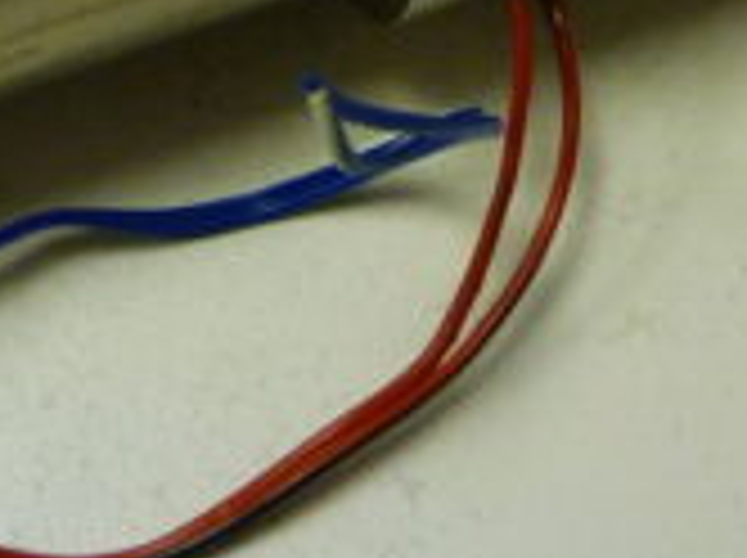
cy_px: -198
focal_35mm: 105
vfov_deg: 13.5
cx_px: 248
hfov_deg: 18.7
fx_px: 2263
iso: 400
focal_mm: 5.2
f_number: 3.3
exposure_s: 1/30
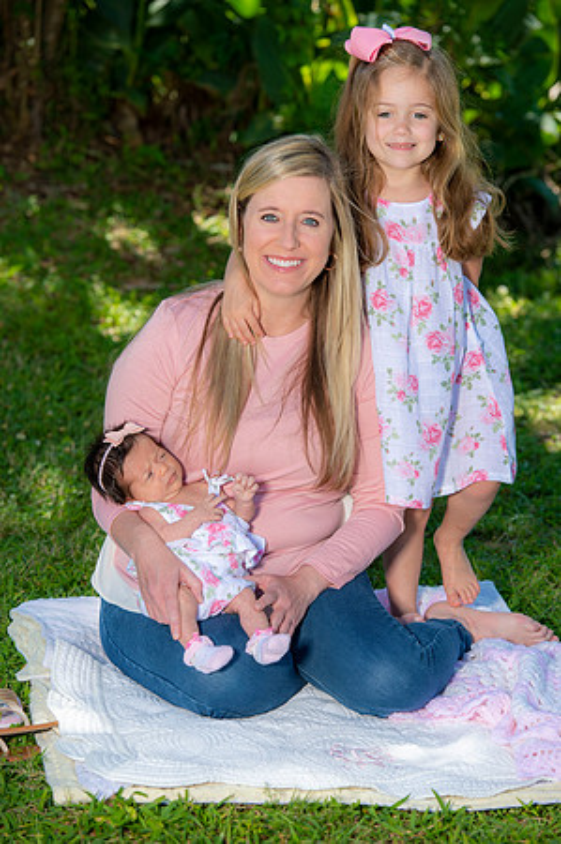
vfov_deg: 15.8
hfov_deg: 10.5
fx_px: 3046
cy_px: 422
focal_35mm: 130
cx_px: 280
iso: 100
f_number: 5.6
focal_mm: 130
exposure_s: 1/160
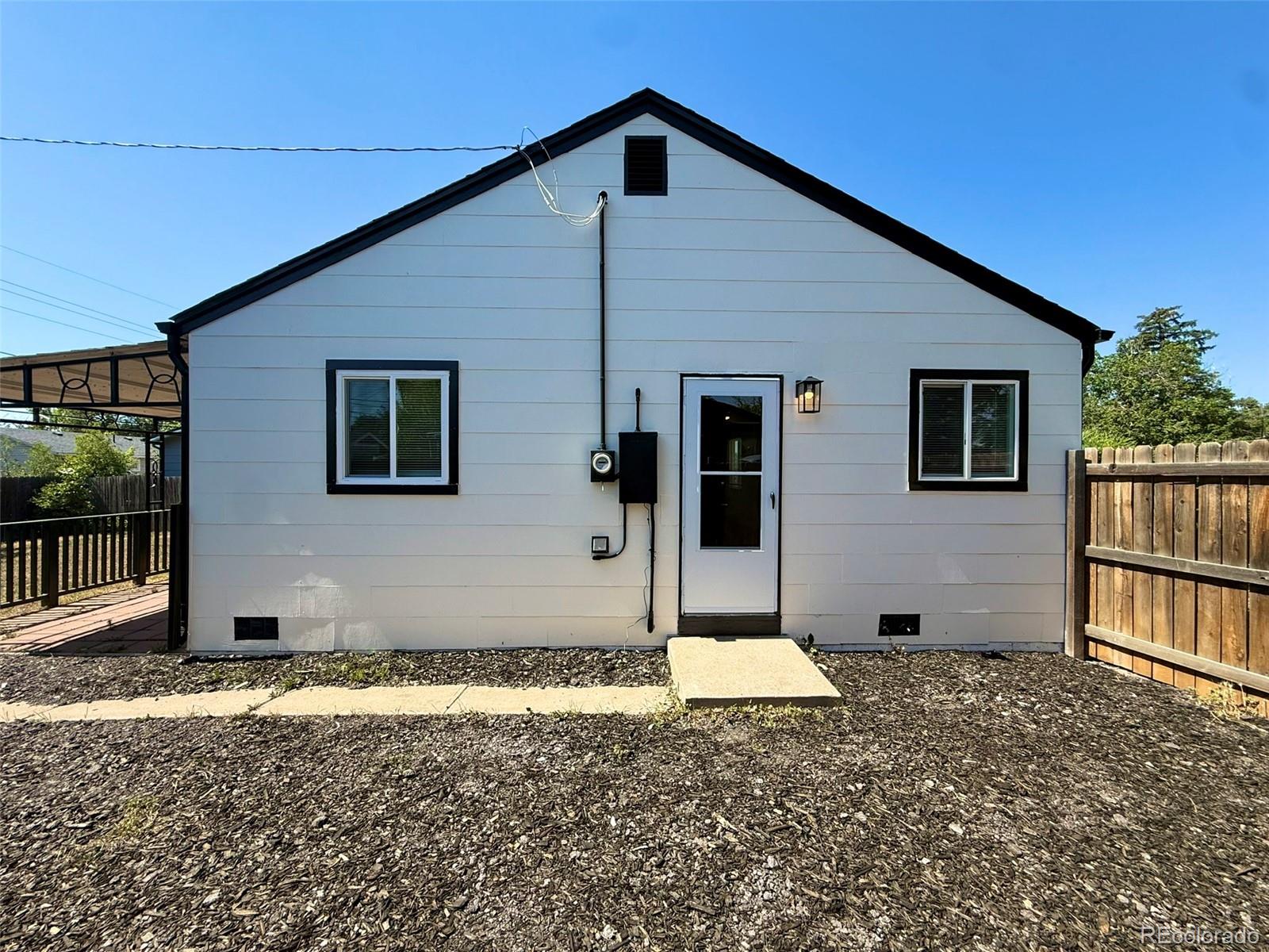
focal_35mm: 14
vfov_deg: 85.7
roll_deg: +0.8
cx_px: 634
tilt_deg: +0.7
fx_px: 513
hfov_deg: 102.1
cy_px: 476
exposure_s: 1/1068
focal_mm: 2.22
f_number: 2.2
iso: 50
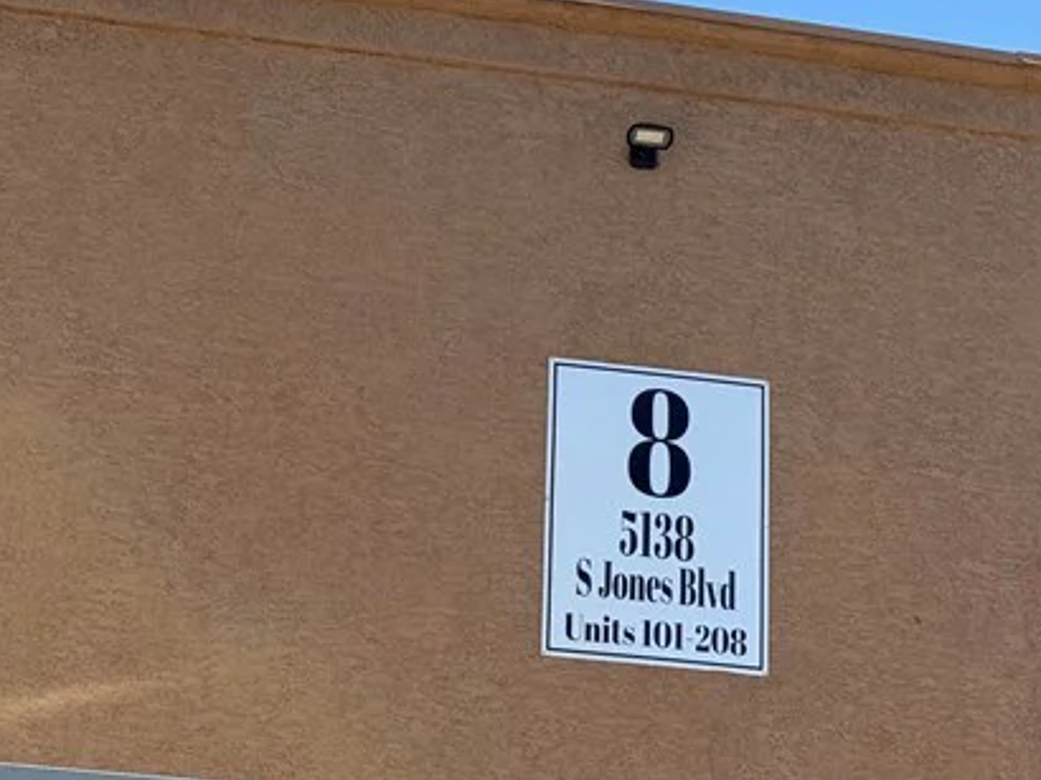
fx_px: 3607
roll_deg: -1.6
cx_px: 546
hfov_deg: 16.4
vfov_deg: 12.3
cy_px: 213
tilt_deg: +21.1
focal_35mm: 120
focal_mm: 6.76
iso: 64
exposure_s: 1/2976
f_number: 1.78
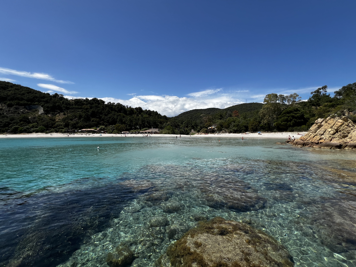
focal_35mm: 13
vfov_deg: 89.9
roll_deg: +0.6
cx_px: 178
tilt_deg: +0.0
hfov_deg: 106.2
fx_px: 134
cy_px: 134
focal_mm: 1.57
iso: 32
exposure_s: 1/2370
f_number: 1.8
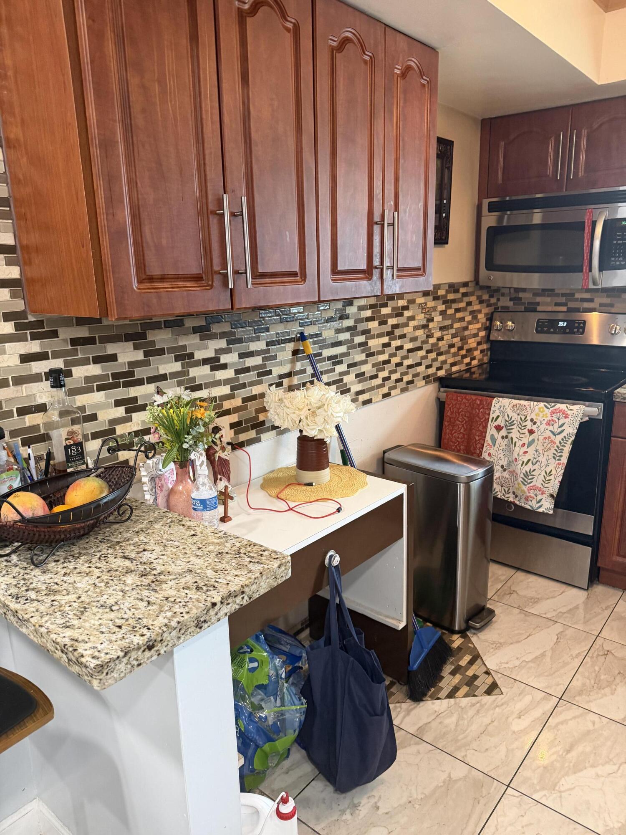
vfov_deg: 71.6
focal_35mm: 24
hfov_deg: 56.8
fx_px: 579
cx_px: 313
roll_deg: +1.4
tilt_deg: -14.7
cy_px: 418
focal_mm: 6.76
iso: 320
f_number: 1.78
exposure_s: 1/60
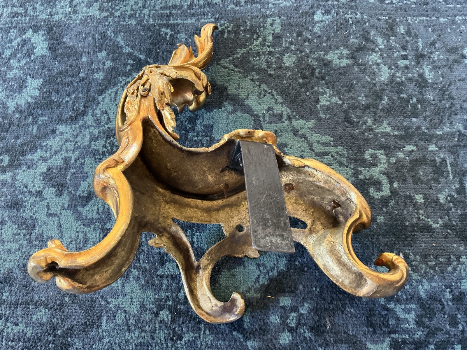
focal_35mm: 29
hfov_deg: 61.7
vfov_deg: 48.2
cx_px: 234
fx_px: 391
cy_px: 175
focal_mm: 3
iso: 200
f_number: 1.8
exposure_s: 1/40
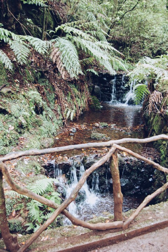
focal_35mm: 60
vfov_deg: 33.4
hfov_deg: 22.6
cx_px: 84
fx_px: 421
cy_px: 126
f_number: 5
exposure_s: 1/30
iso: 800
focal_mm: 40
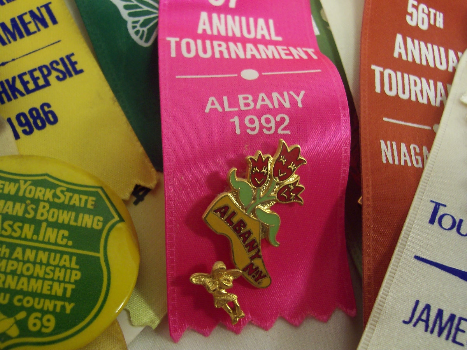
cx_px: 234
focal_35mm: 37
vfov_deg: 38.7
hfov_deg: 50.1
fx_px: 499
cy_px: 175
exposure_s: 1/180
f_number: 2.8
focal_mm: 5.6
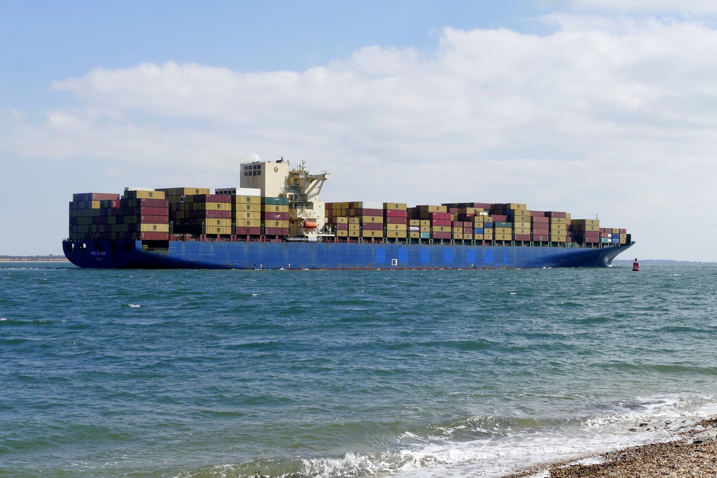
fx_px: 1314
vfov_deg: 20.6
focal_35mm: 66
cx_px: 358
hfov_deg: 30.5
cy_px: 239
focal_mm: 24
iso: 125
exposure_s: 1/1000
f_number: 5
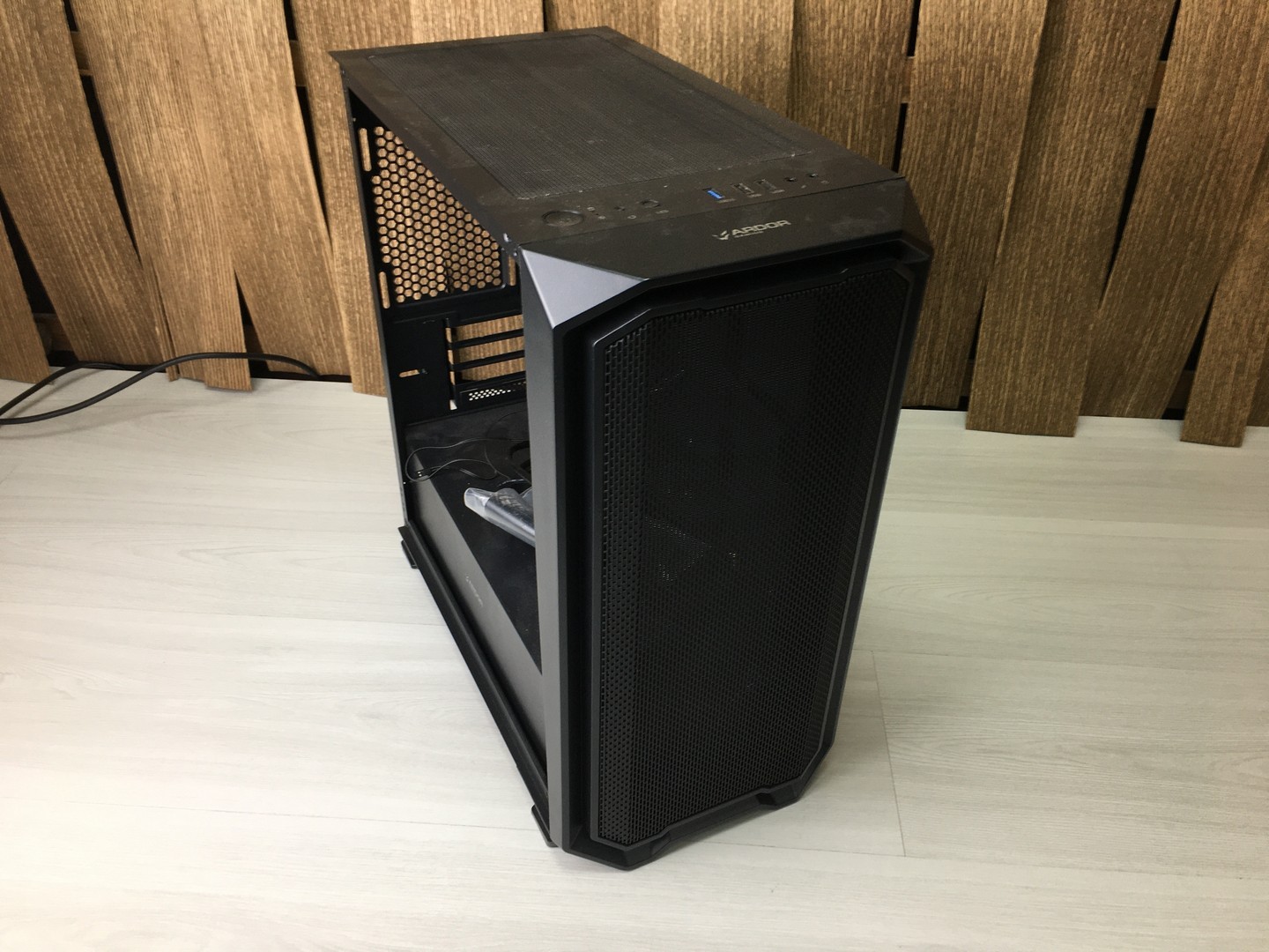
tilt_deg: -34.0
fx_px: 1063
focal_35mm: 29
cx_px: 634
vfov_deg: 48.2
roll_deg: +0.5
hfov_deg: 61.7
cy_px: 476
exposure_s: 1/50
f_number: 2.2
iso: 32
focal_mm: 4.15
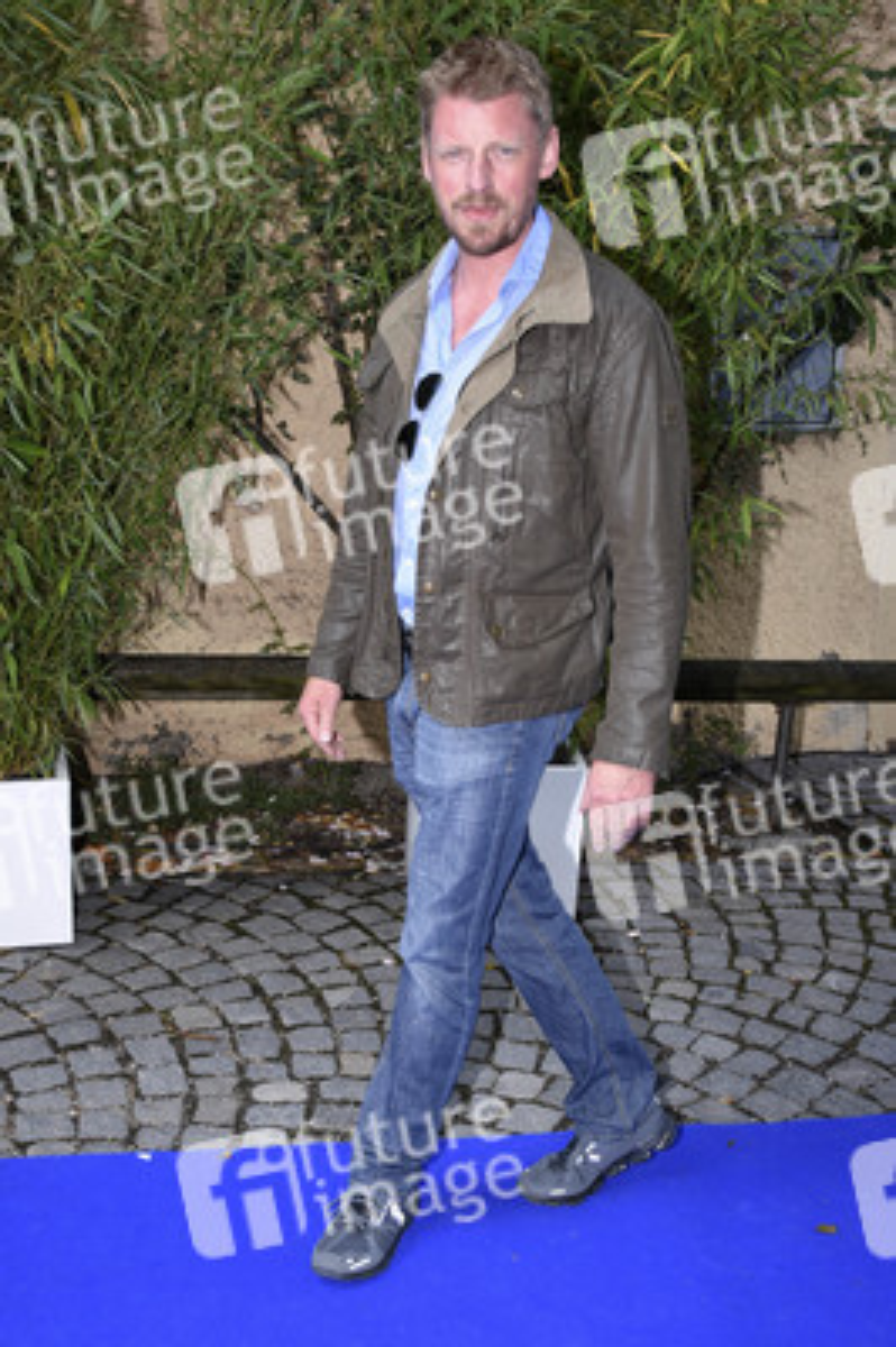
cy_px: 674
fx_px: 1346
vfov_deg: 53.2
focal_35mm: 36
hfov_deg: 36.8
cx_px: 448
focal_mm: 24
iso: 100
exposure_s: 1/160
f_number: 3.8
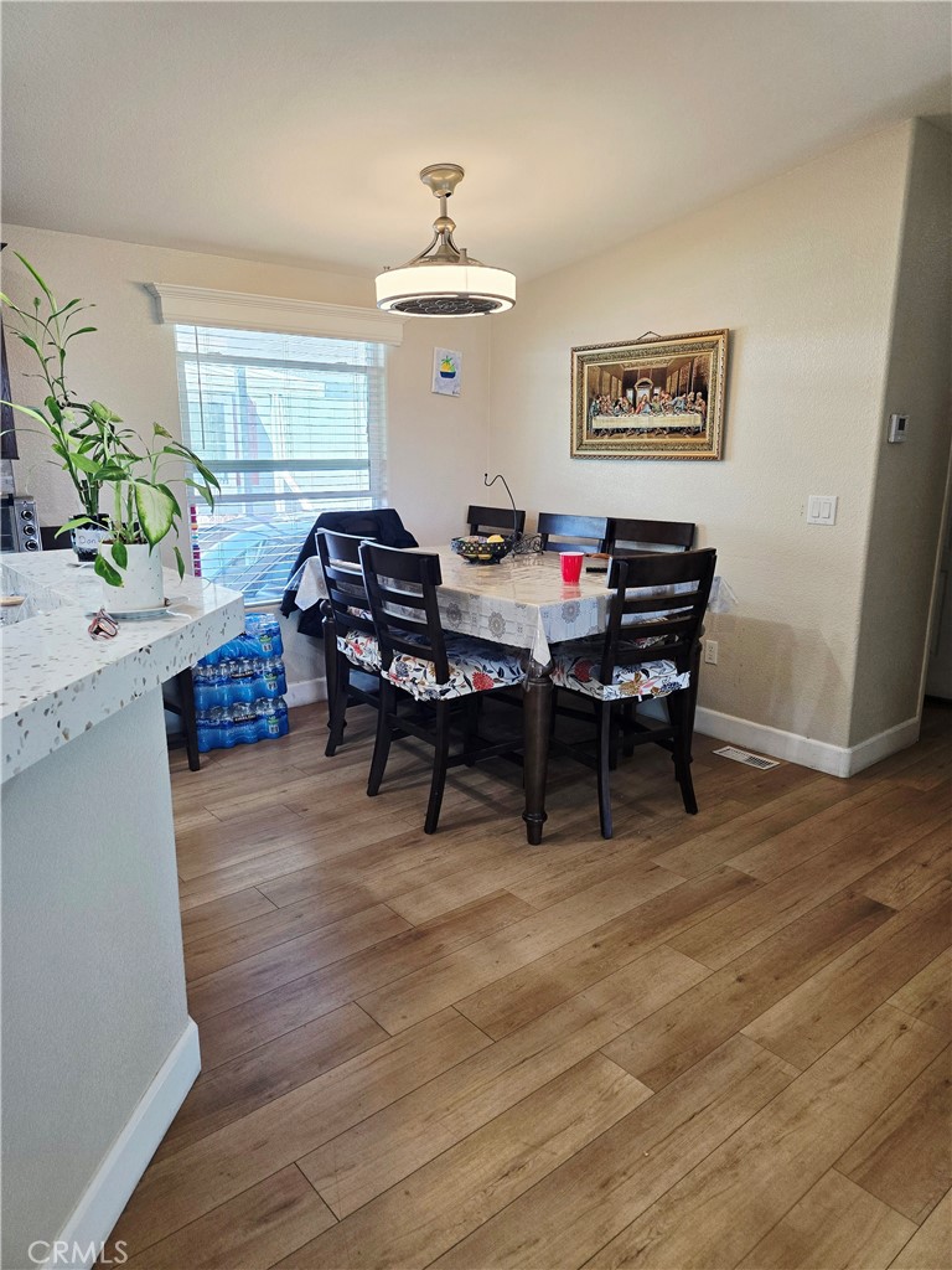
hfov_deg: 58.9
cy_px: 635
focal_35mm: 23
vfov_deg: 73.9
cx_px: 476
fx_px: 843
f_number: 1.7
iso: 200
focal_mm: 6.3
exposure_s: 1/120
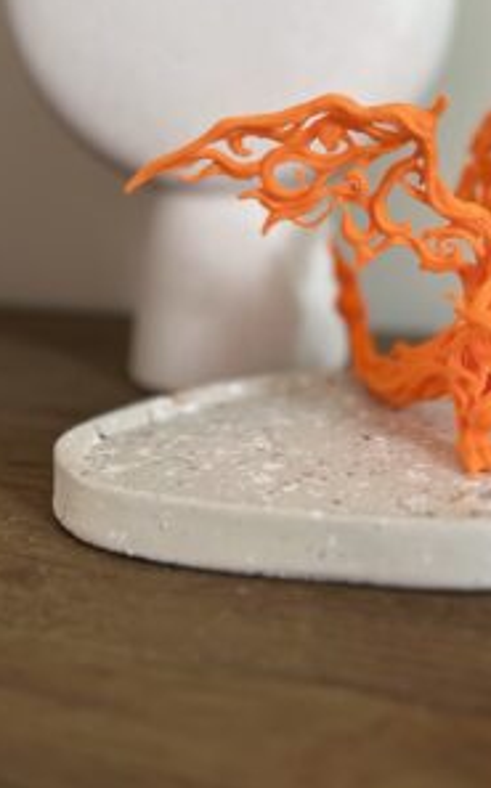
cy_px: 133
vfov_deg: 37.2
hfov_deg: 24.0
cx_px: 459
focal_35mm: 52
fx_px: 1116
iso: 200
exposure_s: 1/60
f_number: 1.5
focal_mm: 5.7
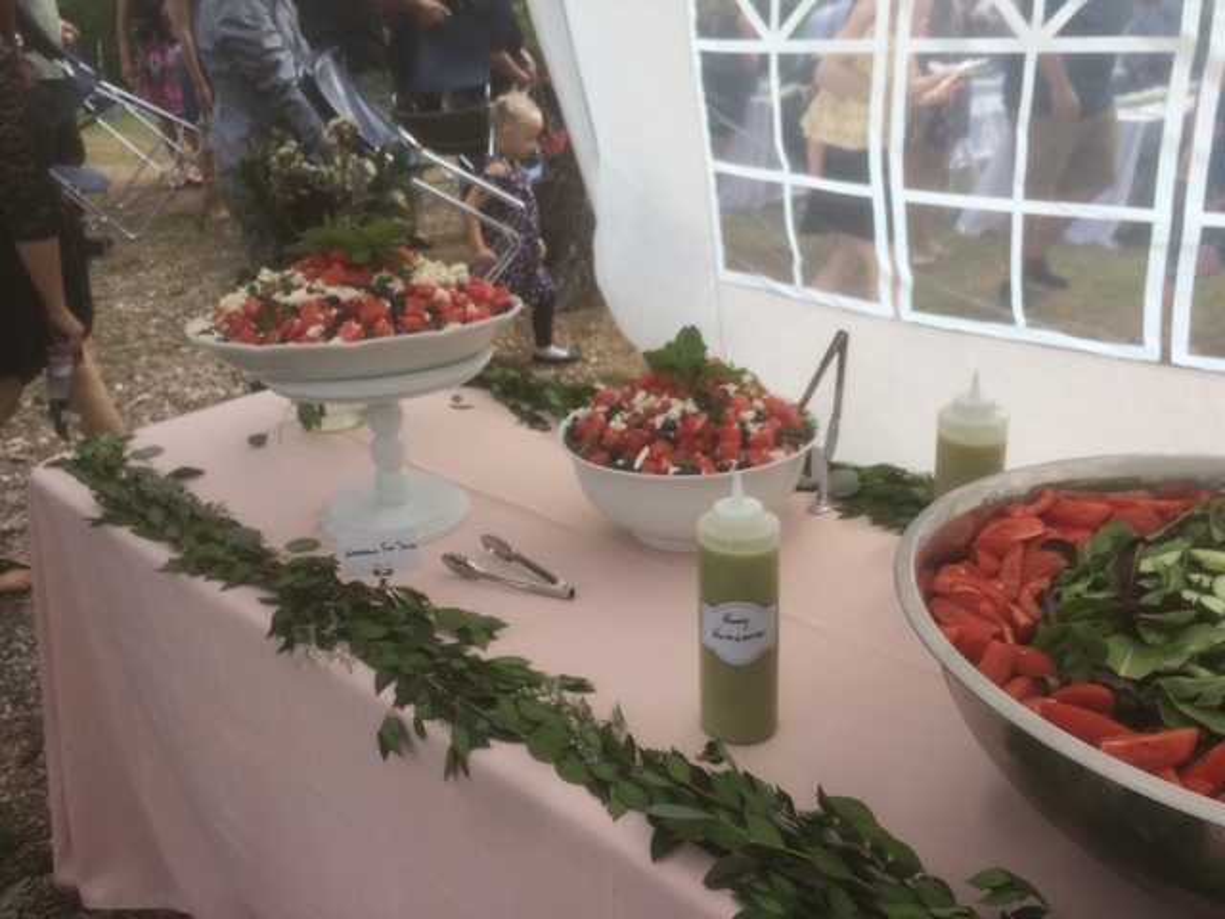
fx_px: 1026
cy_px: 460
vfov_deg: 48.2
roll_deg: +0.5
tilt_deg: -24.0
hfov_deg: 61.7
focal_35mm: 29
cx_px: 612
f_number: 2.2
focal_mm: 4.15
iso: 32
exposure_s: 1/419
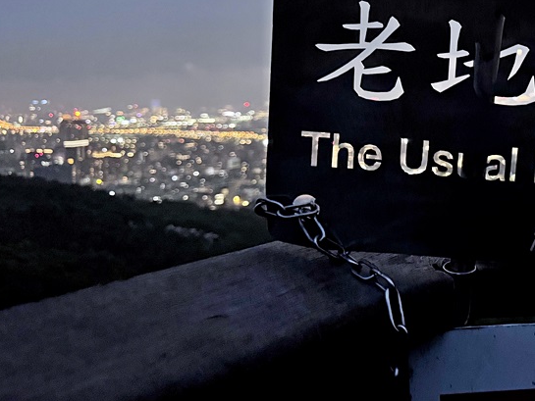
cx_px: 480
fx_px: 680
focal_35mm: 44
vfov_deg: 31.8
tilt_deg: +0.6
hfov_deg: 39.8
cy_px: 66
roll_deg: +2.2
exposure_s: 1/22
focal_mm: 6.76
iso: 1600
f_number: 1.78
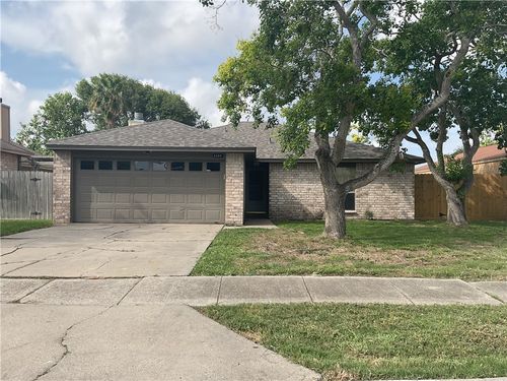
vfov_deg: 48.2
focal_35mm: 29
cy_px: 190
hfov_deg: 61.7
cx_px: 254
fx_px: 425
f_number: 1.8
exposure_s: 1/1534
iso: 16
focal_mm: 3
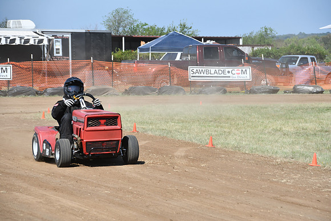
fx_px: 1793
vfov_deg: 7.0
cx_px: 166
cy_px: 110
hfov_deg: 10.5
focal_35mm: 195
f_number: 8
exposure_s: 1/250
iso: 100
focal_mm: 130
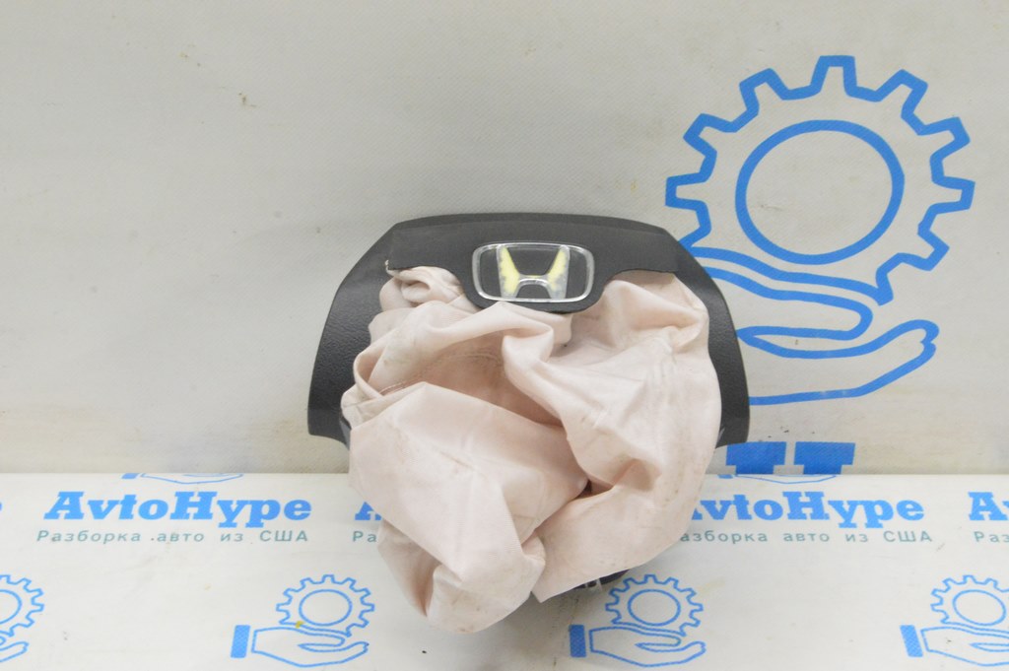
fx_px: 1596
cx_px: 504
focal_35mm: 57
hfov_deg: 35.1
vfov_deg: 23.7
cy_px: 336
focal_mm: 38
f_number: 20
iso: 6400
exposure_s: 1/15
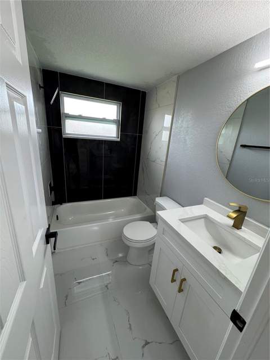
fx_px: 146
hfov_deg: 85.7
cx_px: 135
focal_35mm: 14
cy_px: 180
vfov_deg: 102.1
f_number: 2.2
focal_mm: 2.22
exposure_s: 1/60
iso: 200
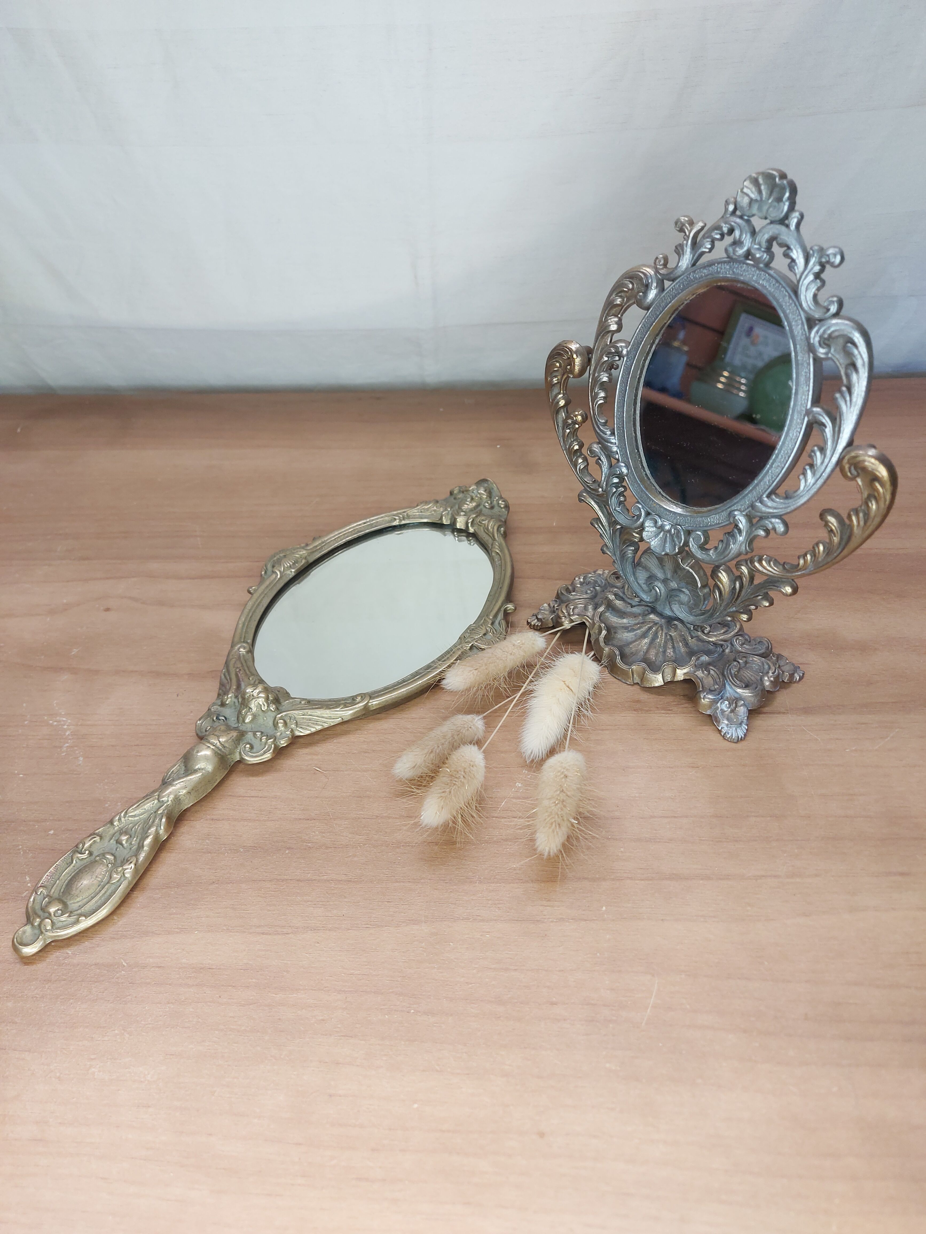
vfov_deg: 71.6
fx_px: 856
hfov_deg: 56.8
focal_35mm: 24
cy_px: 617
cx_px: 463
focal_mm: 5.23
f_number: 1.8
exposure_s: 1/50
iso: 160
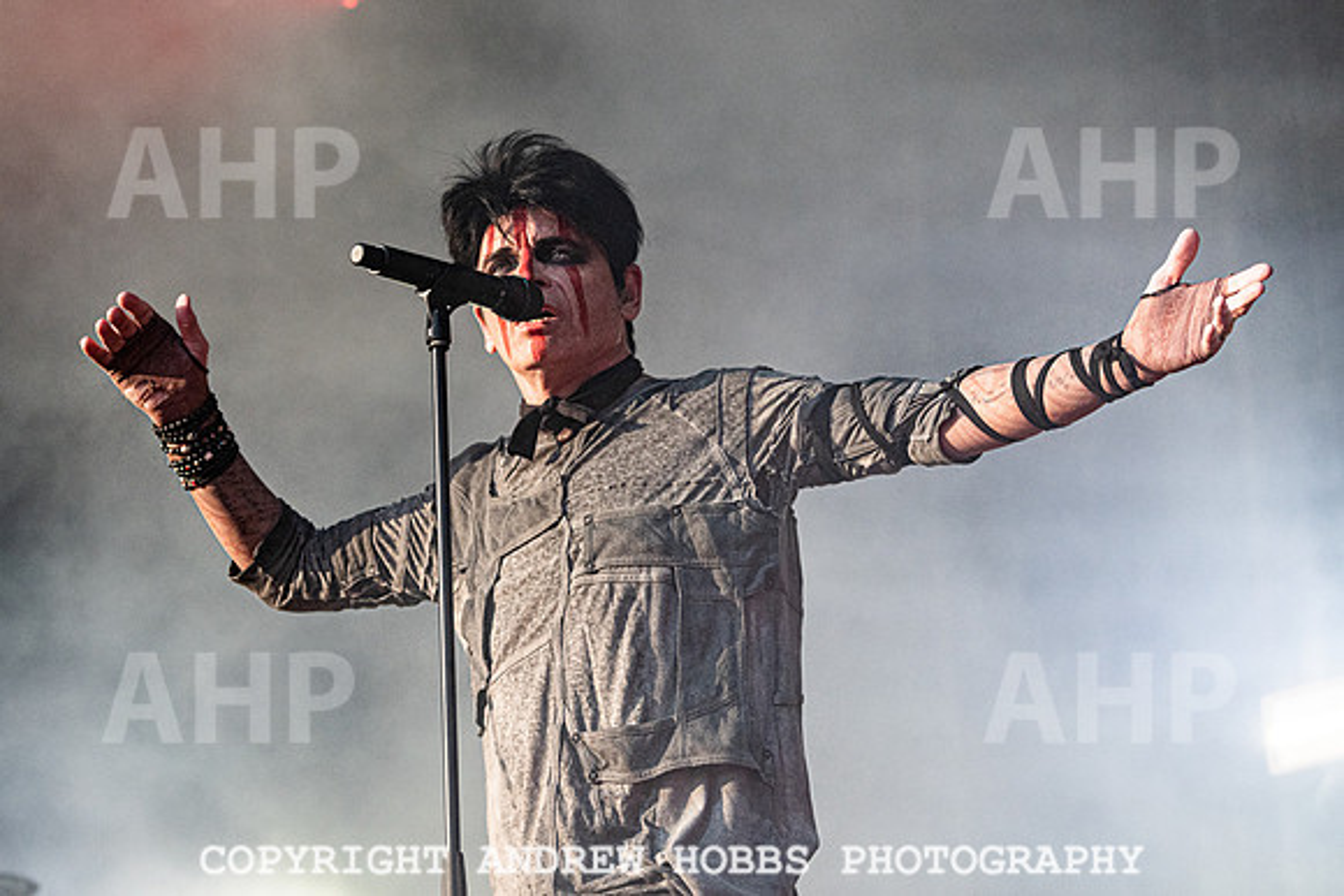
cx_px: 586
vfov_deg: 11.3
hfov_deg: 16.8
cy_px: 424
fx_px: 4548
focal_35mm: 122
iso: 800
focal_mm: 90
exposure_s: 1/6400
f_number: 4.5
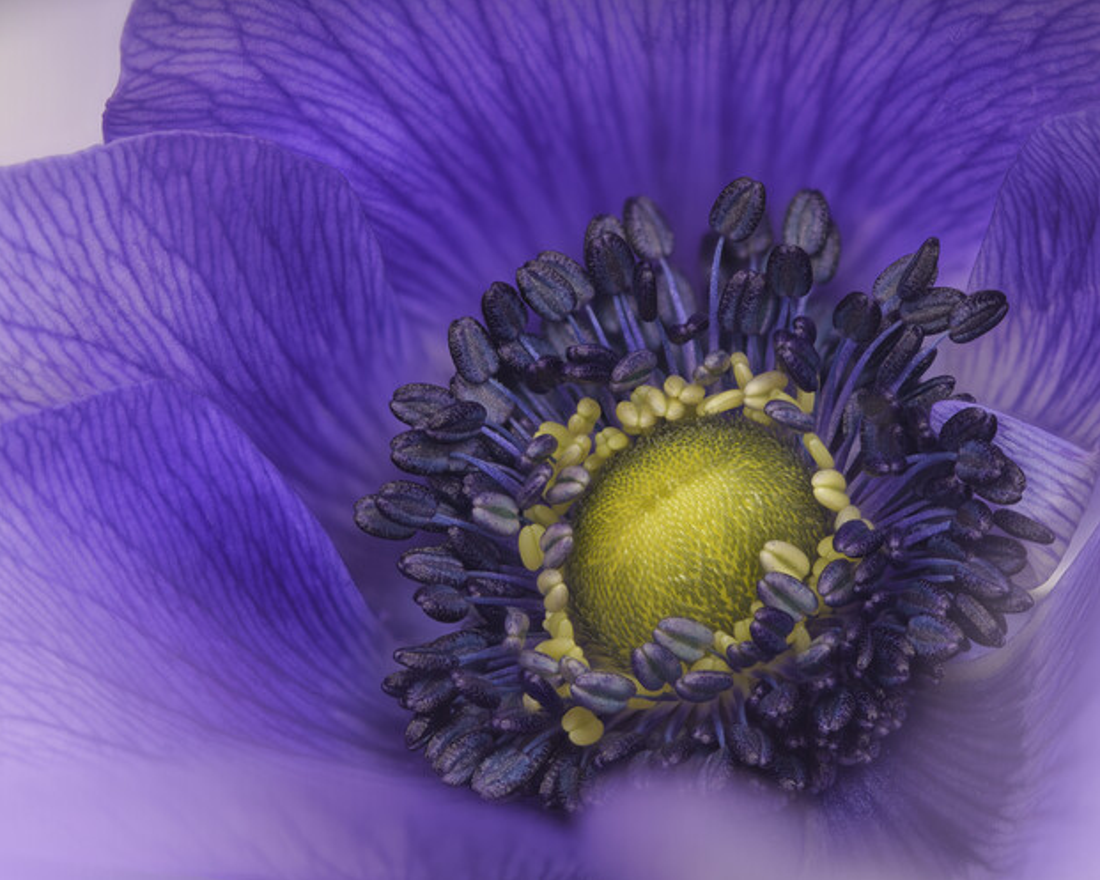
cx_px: 618
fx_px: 5535
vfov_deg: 9.1
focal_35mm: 170
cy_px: 441
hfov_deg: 11.3
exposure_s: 1/200
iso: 64
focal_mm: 150
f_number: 3.5
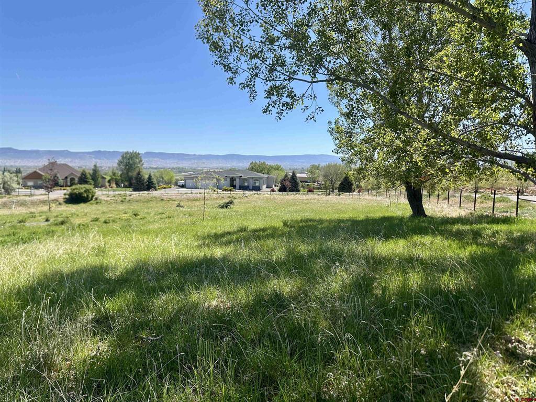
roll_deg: -1.7
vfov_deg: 56.8
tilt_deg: -4.2
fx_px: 372
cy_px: 201
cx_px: 268
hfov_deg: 71.6
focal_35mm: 24
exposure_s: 1/4016
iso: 80
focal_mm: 6.86
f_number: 1.78
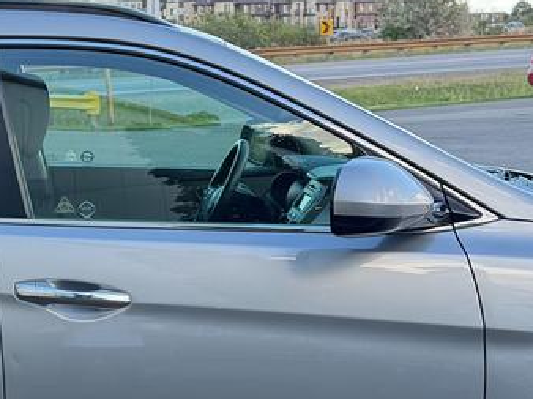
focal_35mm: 91
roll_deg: +2.2
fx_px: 1400
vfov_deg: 16.2
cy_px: 287
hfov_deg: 20.9
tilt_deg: -9.5
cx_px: 19
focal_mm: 6.76
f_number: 1.78
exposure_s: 1/305
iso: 100
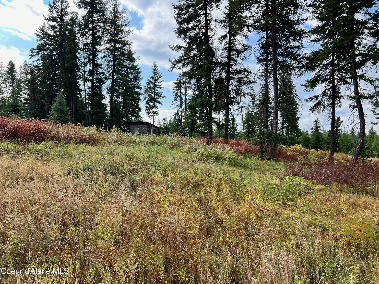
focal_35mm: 26
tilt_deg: +1.0
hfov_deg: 67.3
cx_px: 190
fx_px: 285
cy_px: 142
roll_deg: +0.1
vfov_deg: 53.1
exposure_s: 1/1511
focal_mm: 5.7
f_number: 1.5
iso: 50
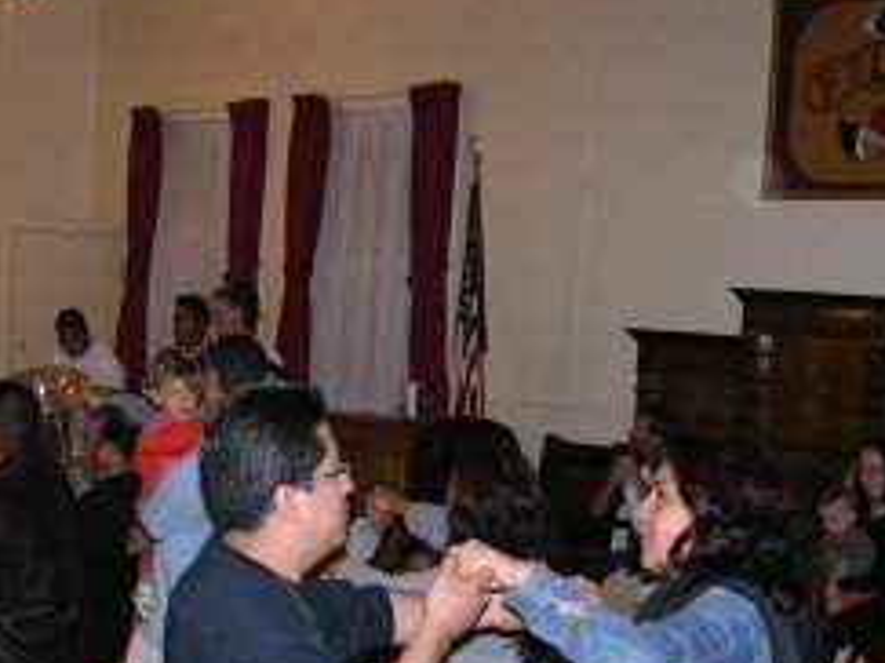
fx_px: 2044
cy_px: 658
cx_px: 455
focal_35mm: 80
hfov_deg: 24.4
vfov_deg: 18.0
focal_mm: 8.9
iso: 200
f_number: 2.8
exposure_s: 1/60.1
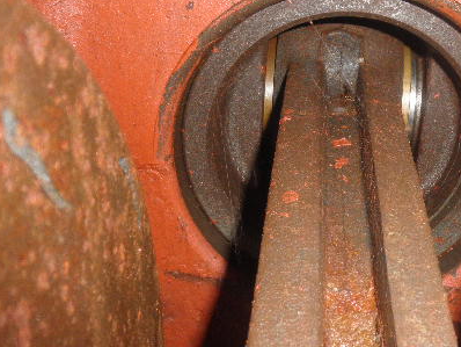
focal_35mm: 45
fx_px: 600
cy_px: 152
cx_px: 323
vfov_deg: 32.2
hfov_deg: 41.3
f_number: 8.5
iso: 200
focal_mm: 5
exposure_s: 1/30
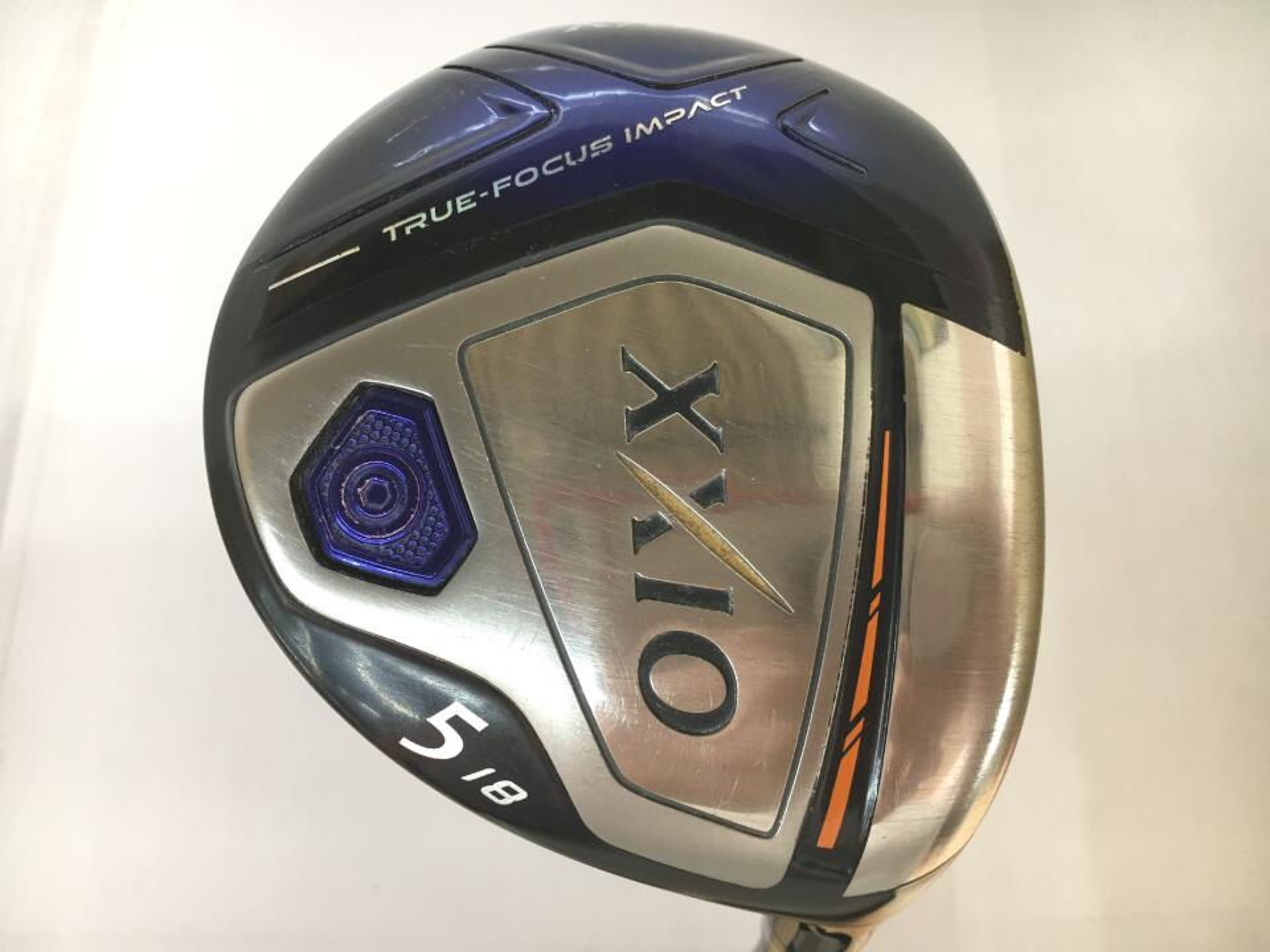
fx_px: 1064
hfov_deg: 61.7
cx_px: 635
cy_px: 476
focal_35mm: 29
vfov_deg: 48.2
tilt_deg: -66.9
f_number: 2.2
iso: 80
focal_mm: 4.15
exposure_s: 1/30
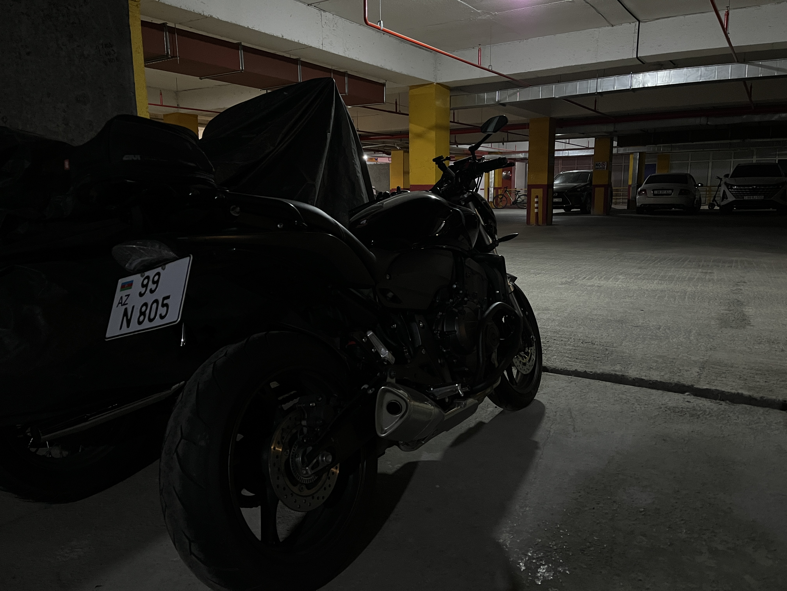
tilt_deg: -9.7
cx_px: 394
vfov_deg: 53.1
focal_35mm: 26
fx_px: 591
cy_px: 296
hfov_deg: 67.3
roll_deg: +0.4
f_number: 1.6
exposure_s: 1/33
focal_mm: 5.1
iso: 400
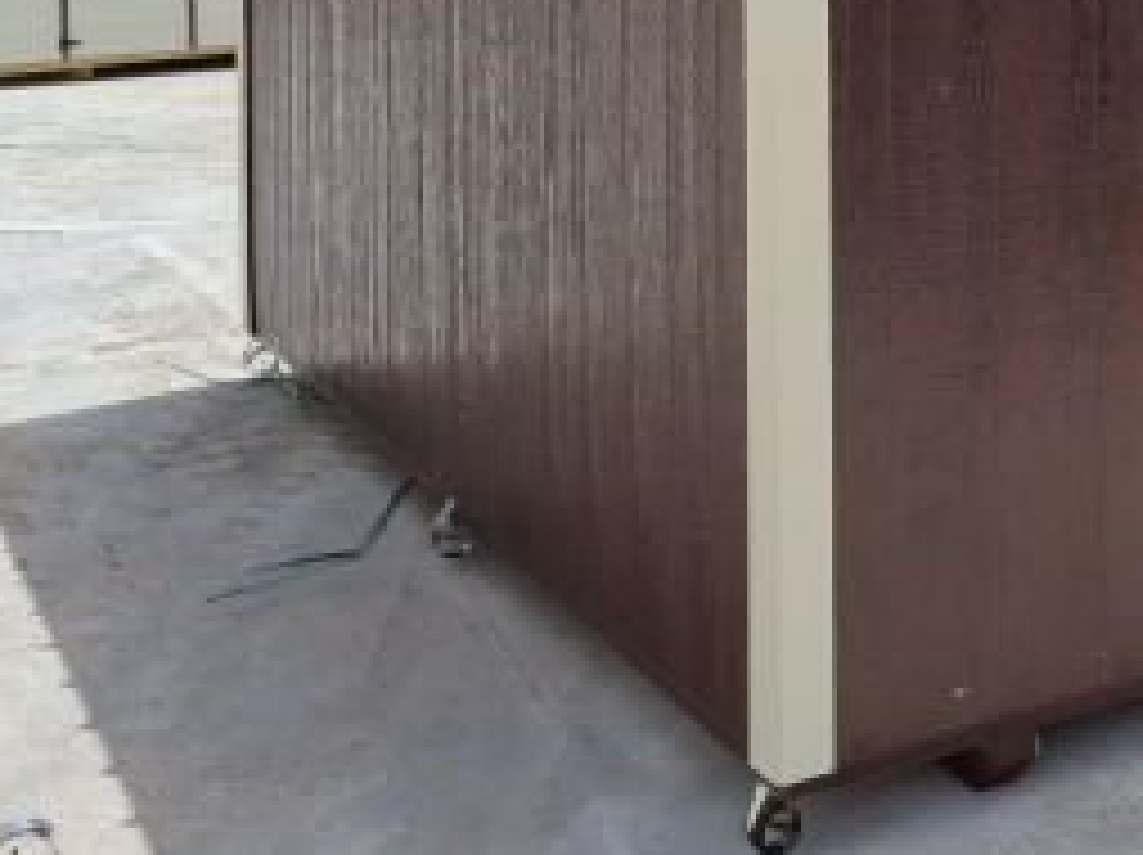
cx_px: 1035
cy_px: -104
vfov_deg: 23.5
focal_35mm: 58
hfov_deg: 31.6
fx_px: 1913
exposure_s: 1/1946
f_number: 1.8
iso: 50
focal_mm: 5.54
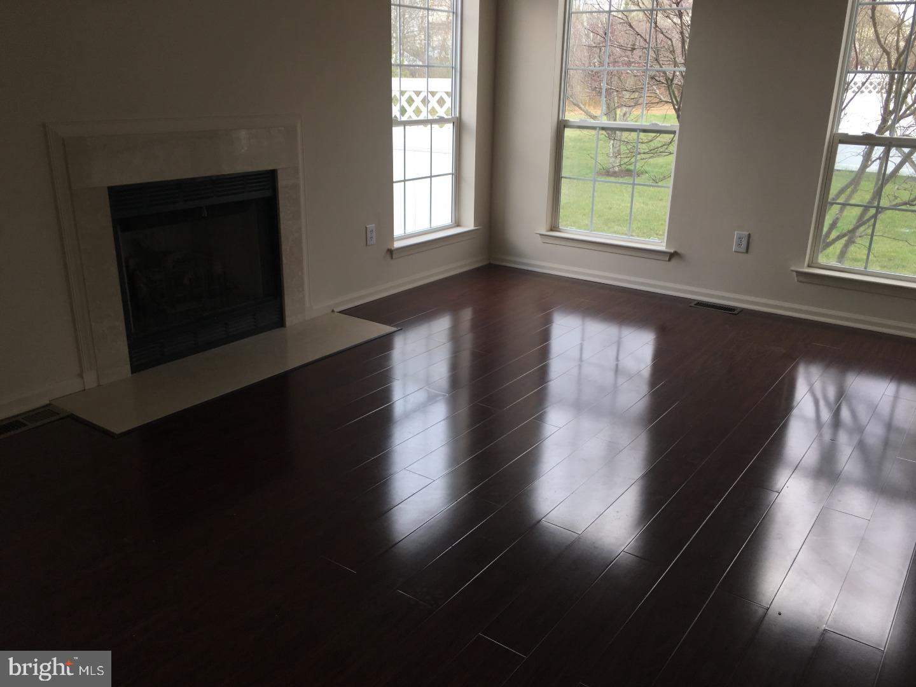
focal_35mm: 29
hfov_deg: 61.7
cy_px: 344
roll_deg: -0.8
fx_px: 767
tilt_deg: -18.7
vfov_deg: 48.2
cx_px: 458
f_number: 2.2
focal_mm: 4.15
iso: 25
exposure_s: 1/45
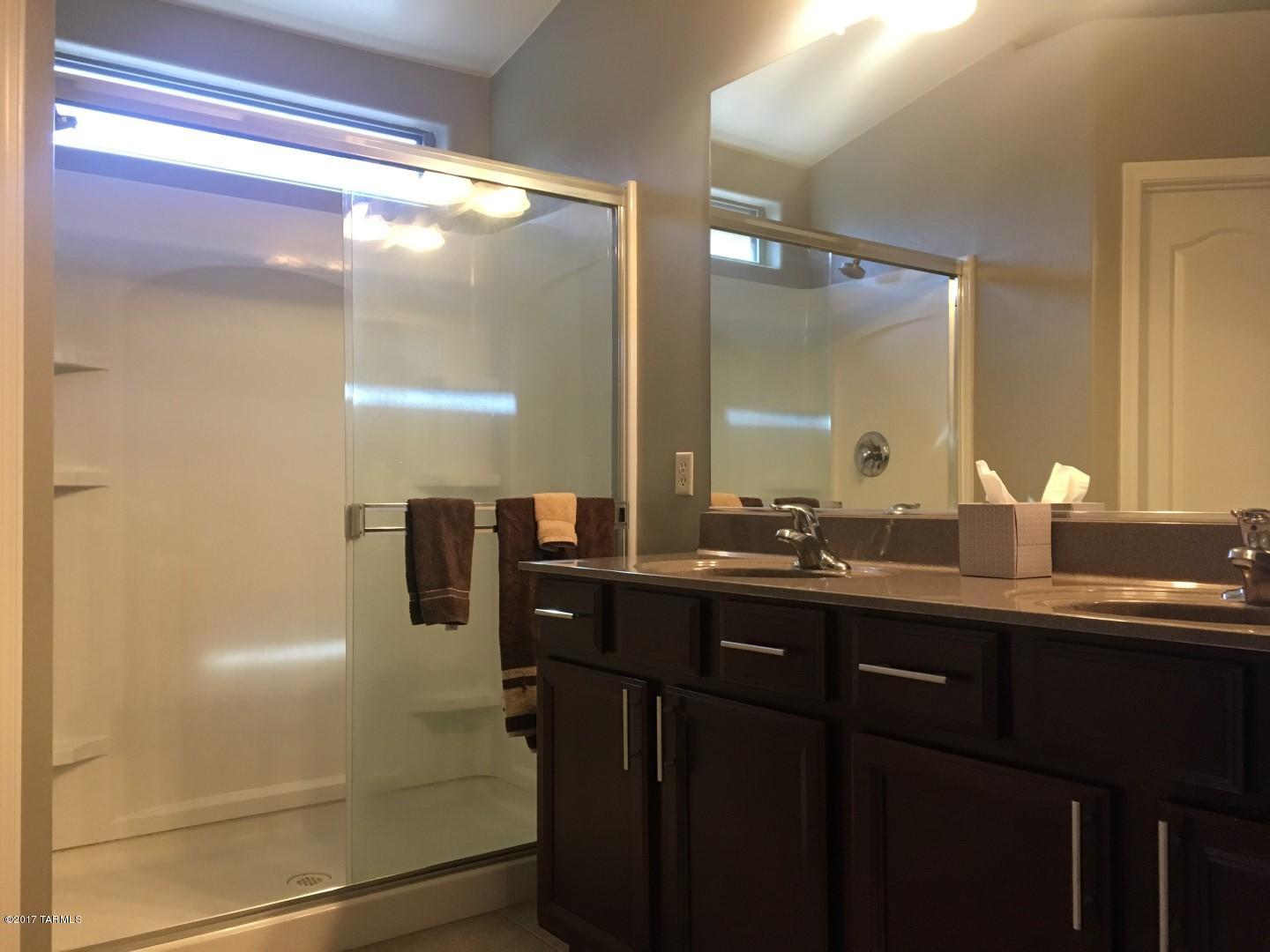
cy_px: 476
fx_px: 1064
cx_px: 635
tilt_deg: +0.9
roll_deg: -0.1
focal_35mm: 29
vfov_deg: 48.2
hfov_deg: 61.7
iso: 125
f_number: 2.2
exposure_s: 1/30
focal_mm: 4.15
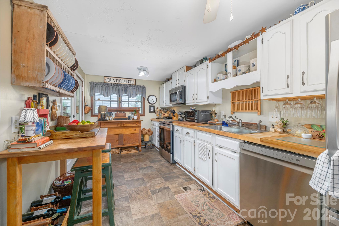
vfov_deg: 81.2
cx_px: 170
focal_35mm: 14
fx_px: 132
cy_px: 113
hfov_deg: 104.3
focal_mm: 14
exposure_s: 1/80
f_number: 7.1
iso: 320
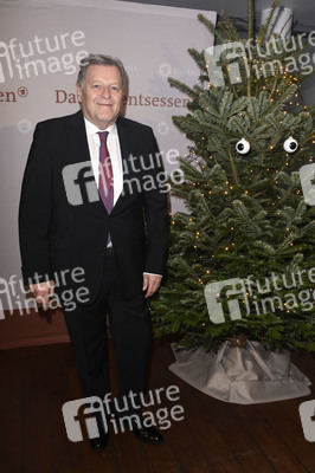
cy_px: 236
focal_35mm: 33
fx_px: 434
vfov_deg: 57.3
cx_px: 158
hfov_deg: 39.9
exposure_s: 1/80
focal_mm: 22
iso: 640
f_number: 6.3
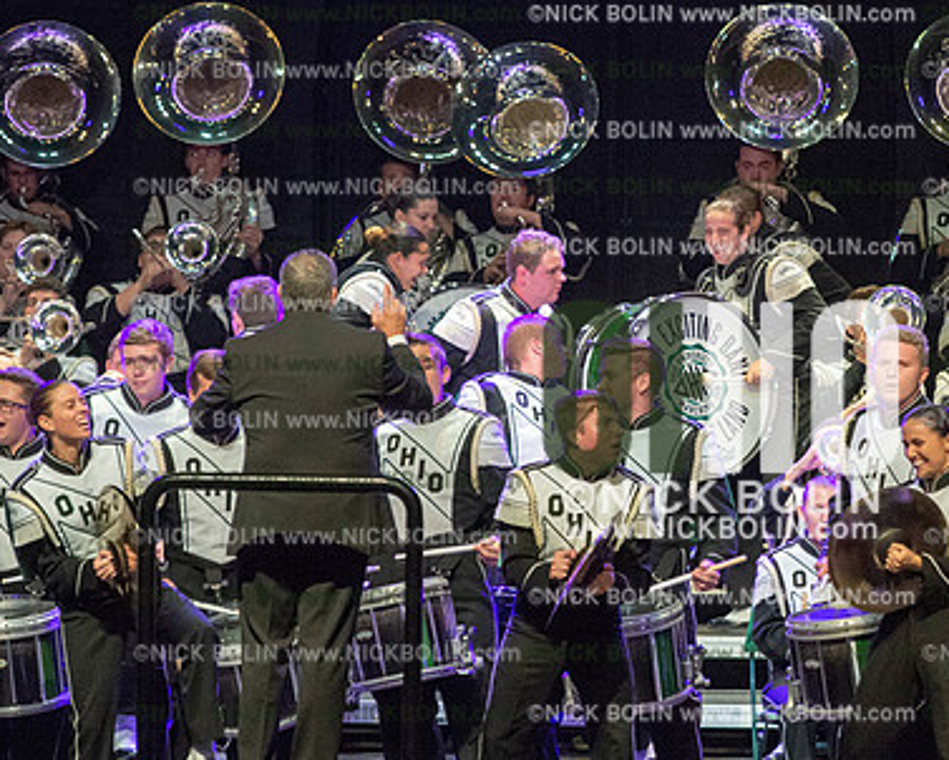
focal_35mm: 303
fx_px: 8515
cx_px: 720
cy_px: 420
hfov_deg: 6.4
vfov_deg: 5.1
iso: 8000
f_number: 5.6
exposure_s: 1/400
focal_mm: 210
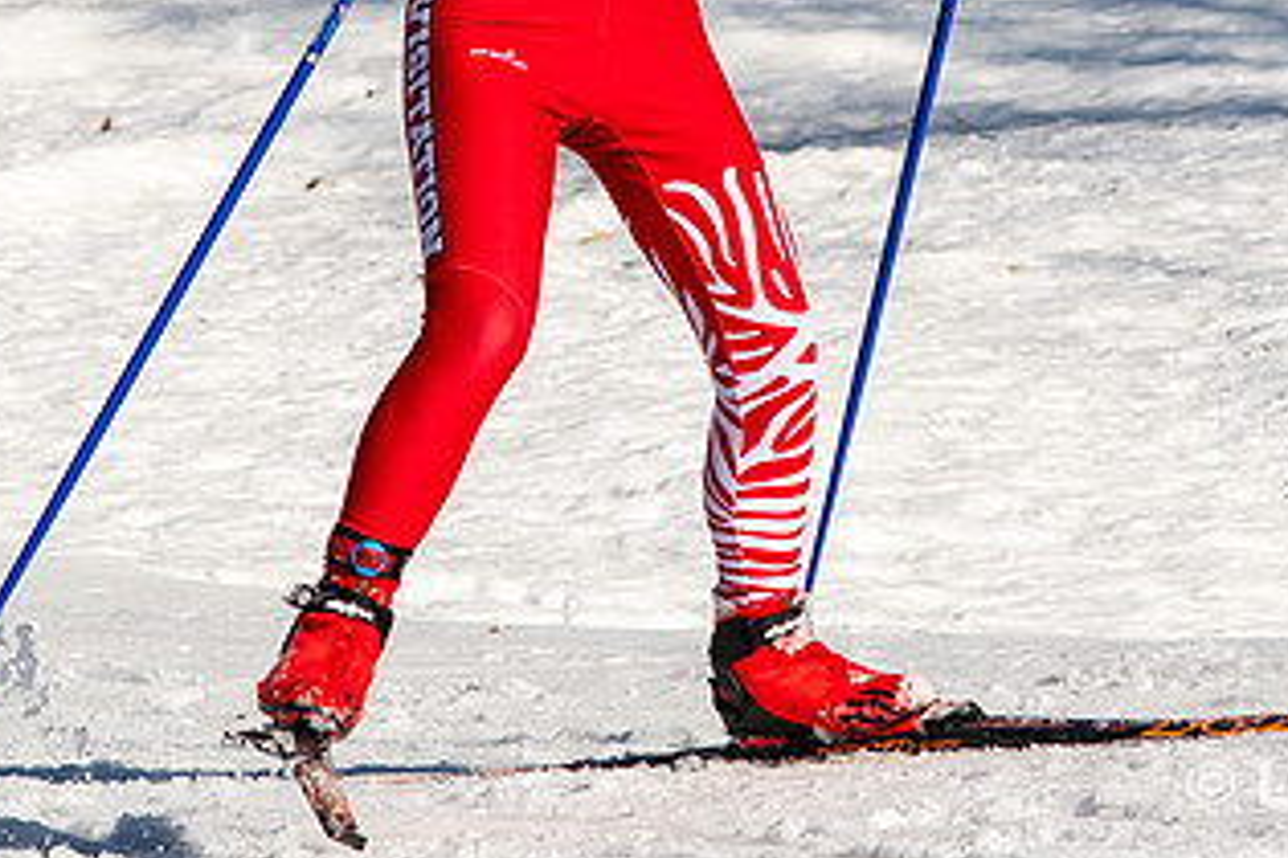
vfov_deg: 5.8
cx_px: 797
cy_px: 88
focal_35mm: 235
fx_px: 8407
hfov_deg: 8.8
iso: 400
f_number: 7.1
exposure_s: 1/2000
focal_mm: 85
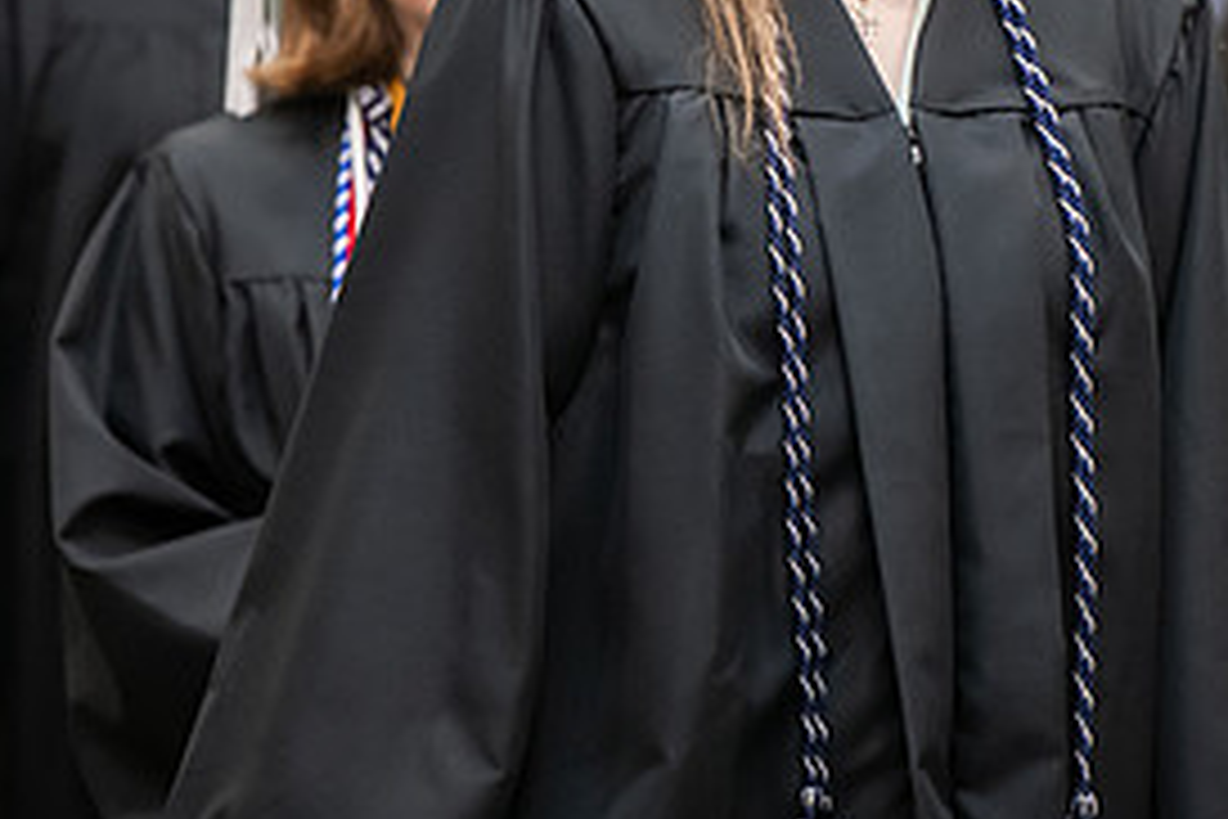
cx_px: 972
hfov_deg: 4.8
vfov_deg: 3.2
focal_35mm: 425
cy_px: -16
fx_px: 14496
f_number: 3.2
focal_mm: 200
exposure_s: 1/200
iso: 2500
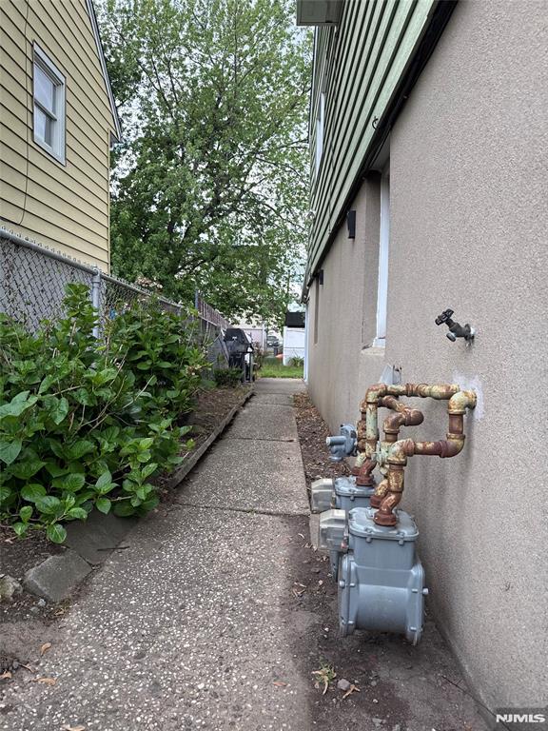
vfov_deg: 71.6
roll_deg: -1.8
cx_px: 274
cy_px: 366
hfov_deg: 56.8
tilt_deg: -3.3
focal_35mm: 24
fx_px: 507
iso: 100
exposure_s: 1/584
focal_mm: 6.76
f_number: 1.78
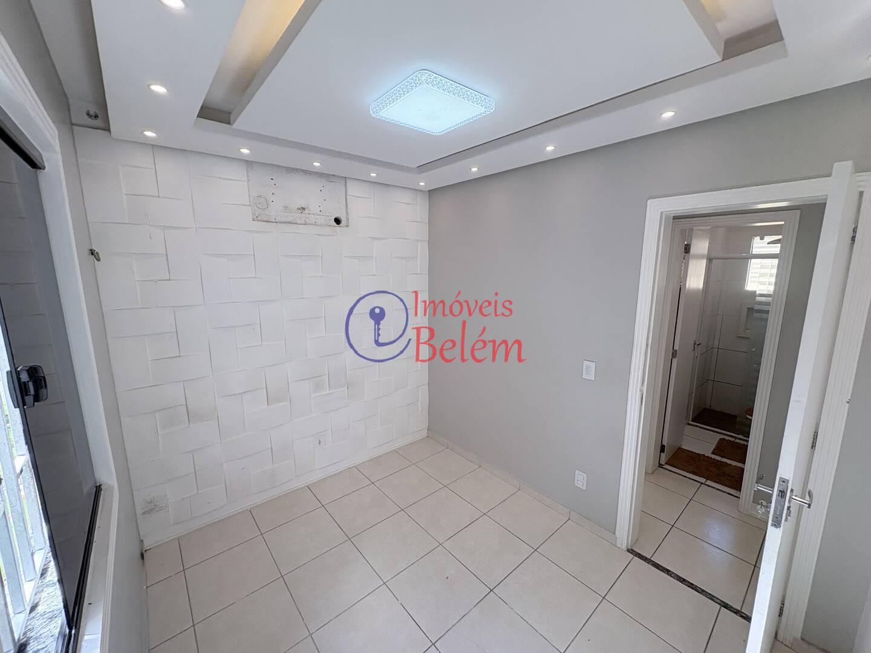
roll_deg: +0.7
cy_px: 326
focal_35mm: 14
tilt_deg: -10.5
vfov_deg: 85.7
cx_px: 436
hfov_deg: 102.1
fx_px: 352
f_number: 2.2
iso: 40
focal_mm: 2.22
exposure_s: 1/120
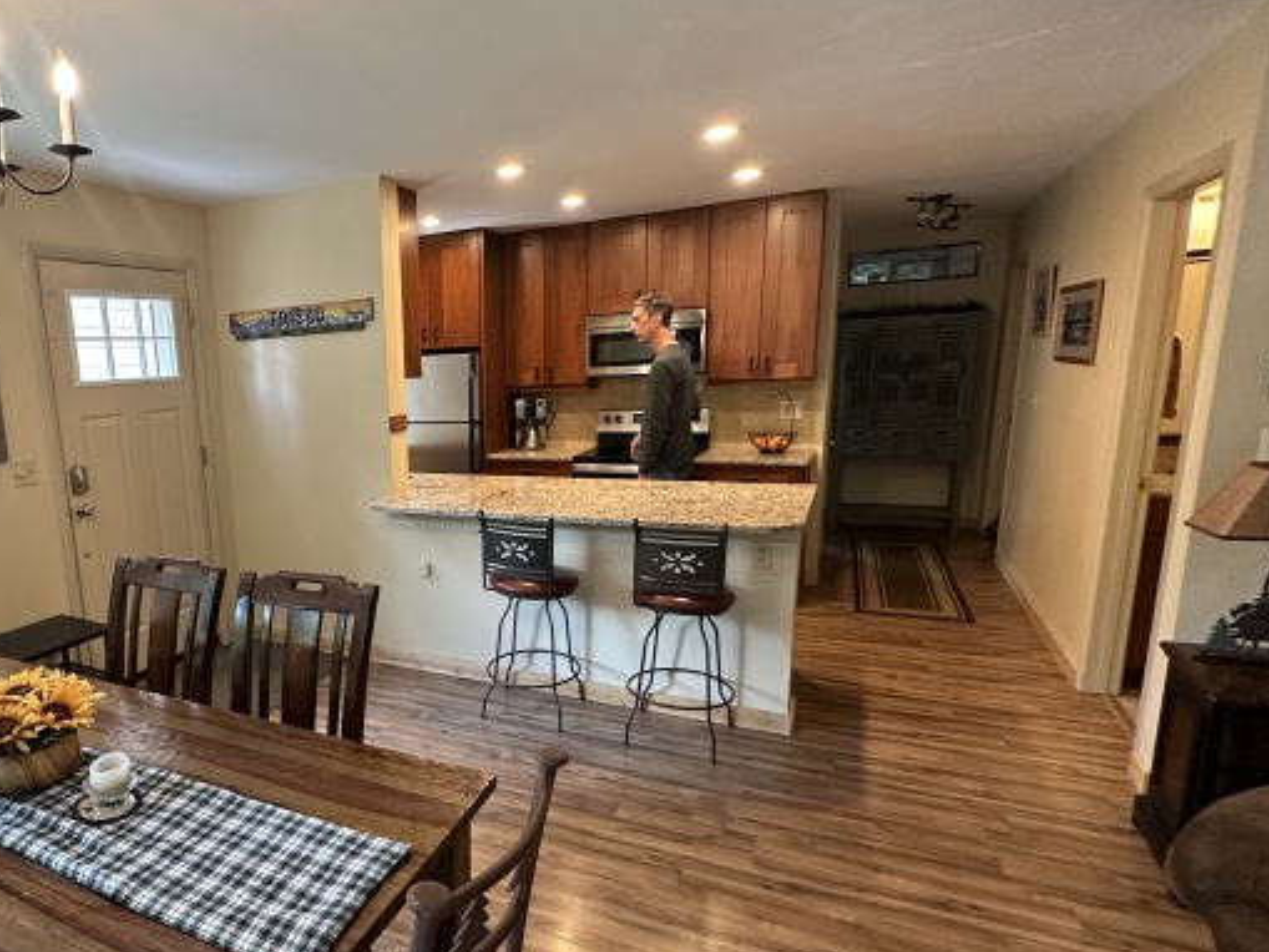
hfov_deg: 72.4
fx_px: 807
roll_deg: +2.9
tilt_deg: -12.2
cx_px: 359
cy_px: 538
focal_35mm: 22
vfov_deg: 60.9
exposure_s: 1/60
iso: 320
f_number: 2.2
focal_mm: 2.22
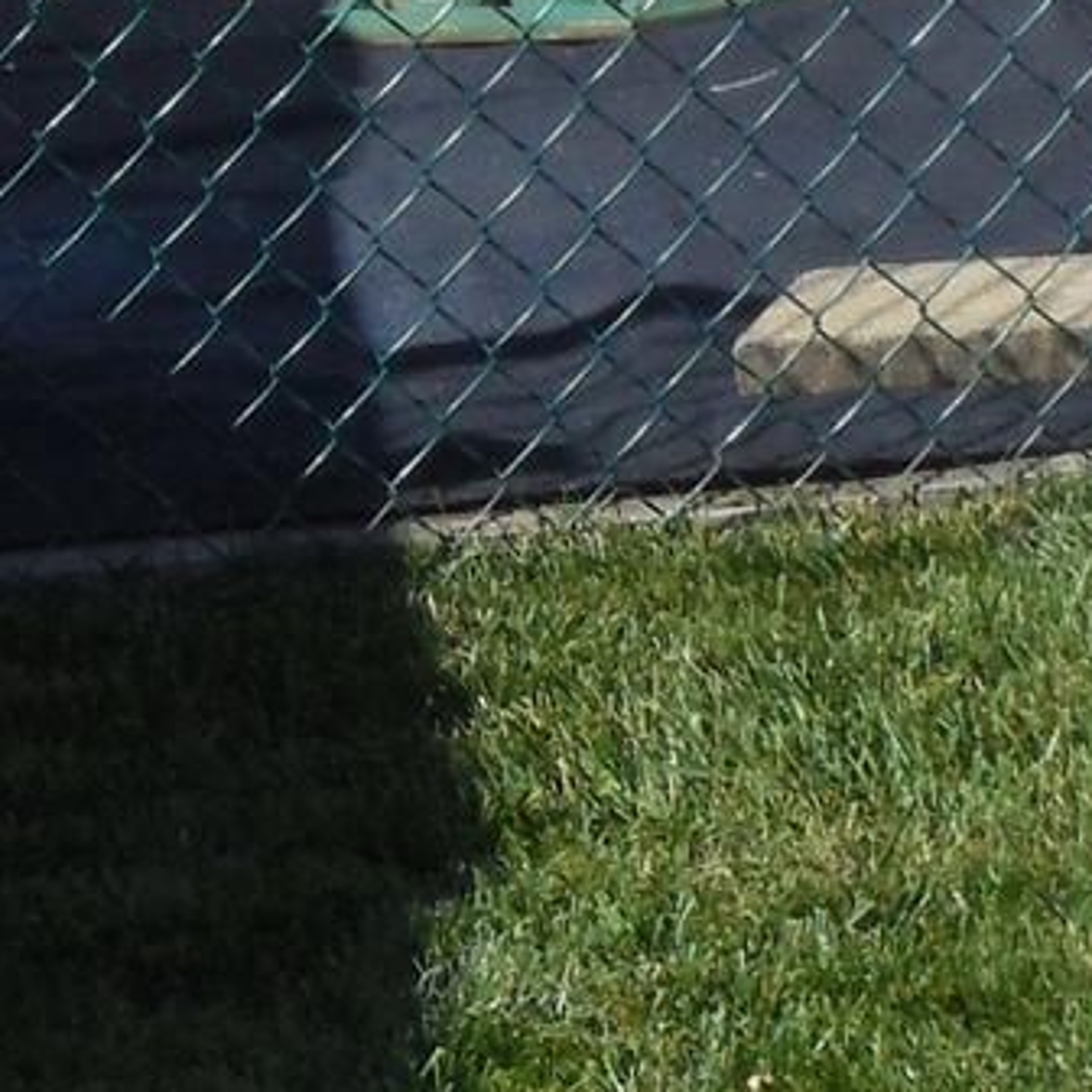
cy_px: -42
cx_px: 1918
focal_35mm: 356
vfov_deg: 4.9
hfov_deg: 4.9
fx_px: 12706
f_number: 4.2
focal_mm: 10.9
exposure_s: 1/1000
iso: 125
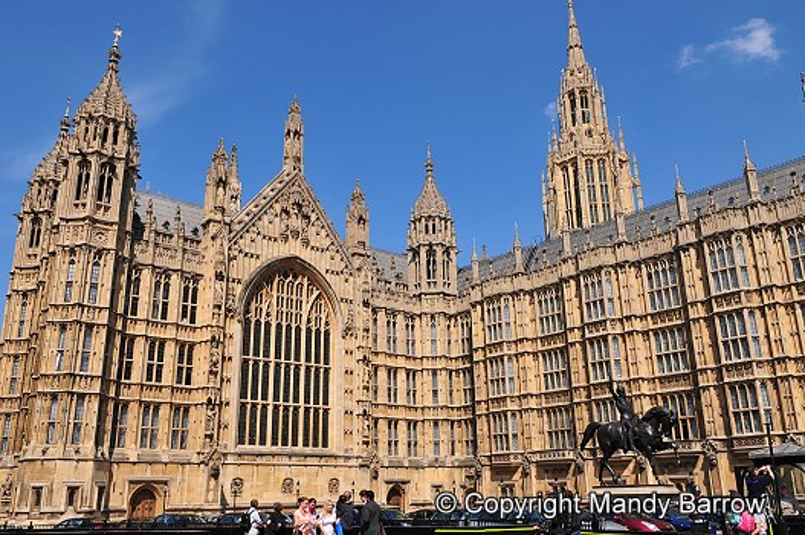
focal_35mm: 33
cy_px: 268
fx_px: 737
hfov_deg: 57.3
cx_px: 402
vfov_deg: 39.9
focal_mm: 22
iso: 200
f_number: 11
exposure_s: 1/500
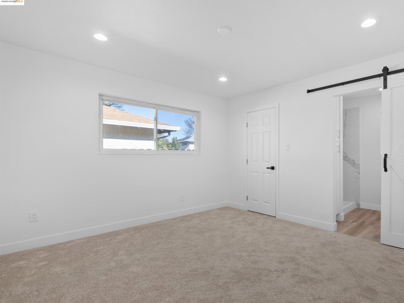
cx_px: 236
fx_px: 210
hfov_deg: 87.0
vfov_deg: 71.6
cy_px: 155
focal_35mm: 18
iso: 800
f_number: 9
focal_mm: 16
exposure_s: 1/25
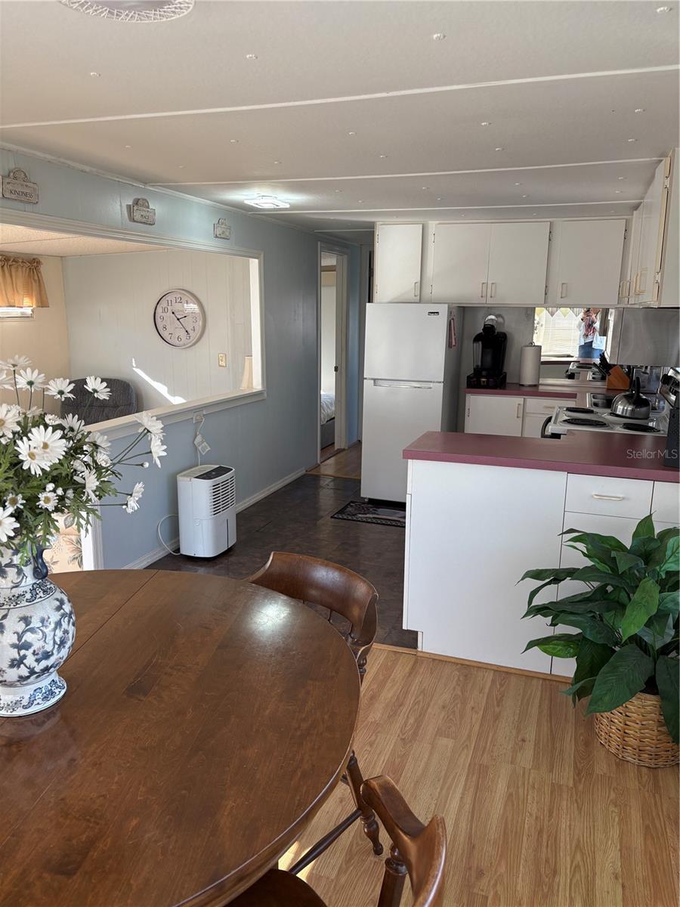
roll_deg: -0.2
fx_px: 681
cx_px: 340
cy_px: 454
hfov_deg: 53.1
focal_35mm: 26
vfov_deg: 67.3
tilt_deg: -11.5
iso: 80
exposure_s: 1/161
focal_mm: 5.96
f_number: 1.6
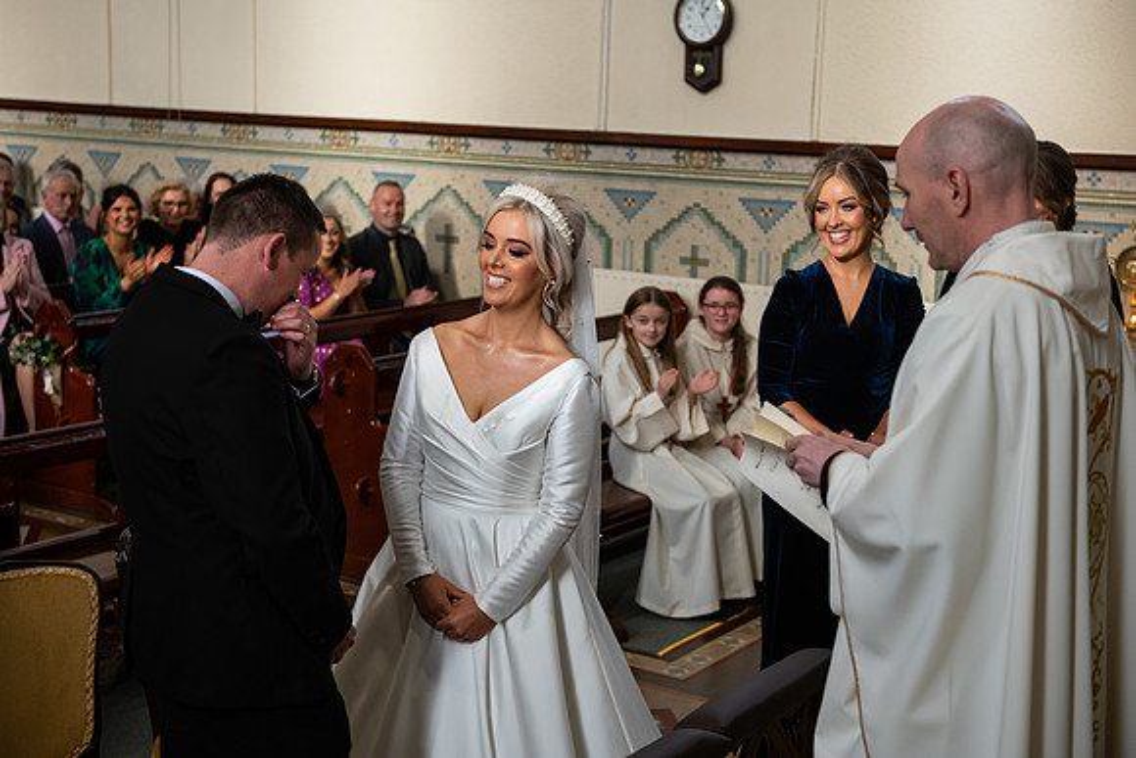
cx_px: 568
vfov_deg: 24.6
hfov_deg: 36.2
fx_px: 1736
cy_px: 379
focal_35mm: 55
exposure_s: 1/500
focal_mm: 55
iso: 1000
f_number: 3.5
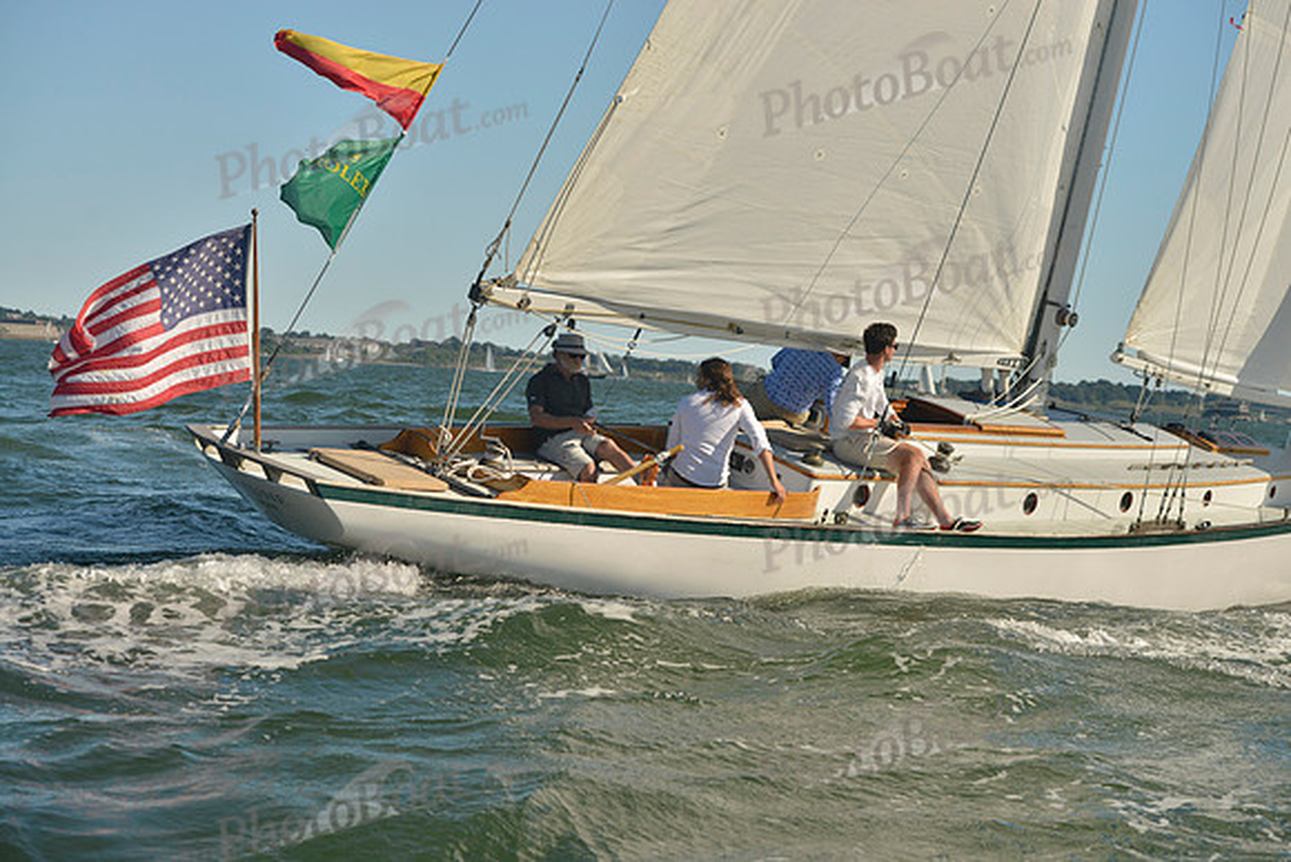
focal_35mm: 70
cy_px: 431
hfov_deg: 28.8
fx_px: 2511
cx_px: 646
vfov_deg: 19.5
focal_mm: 70
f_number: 7.1
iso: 400
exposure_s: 1/1250
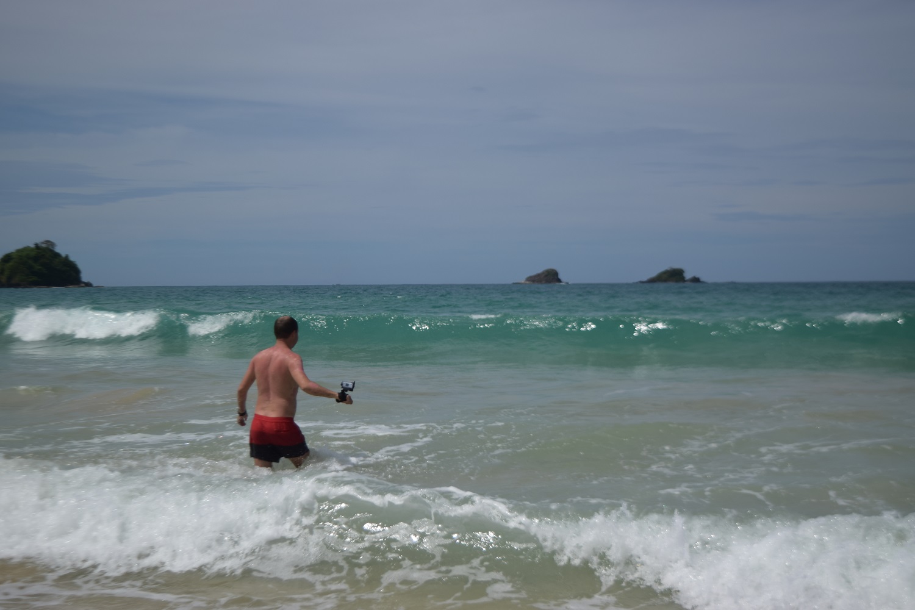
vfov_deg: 26.5
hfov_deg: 38.9
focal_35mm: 51
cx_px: 458
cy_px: 305
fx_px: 1296
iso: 140
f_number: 4.5
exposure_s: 1/4000
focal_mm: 34
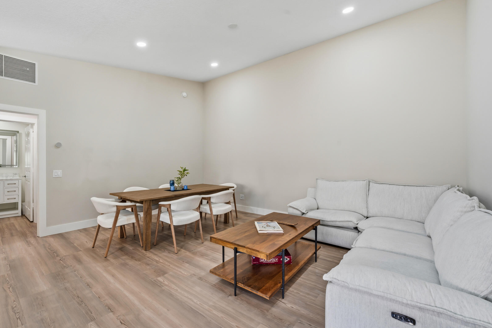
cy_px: 163
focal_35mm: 15
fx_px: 205
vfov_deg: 77.3
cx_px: 231
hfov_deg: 100.3
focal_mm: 14
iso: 250
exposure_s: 1/5
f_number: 9
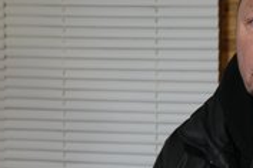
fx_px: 604
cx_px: 256
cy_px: 88
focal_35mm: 86
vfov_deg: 15.9
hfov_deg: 22.7
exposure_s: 1/50
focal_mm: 38
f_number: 3.2
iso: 500
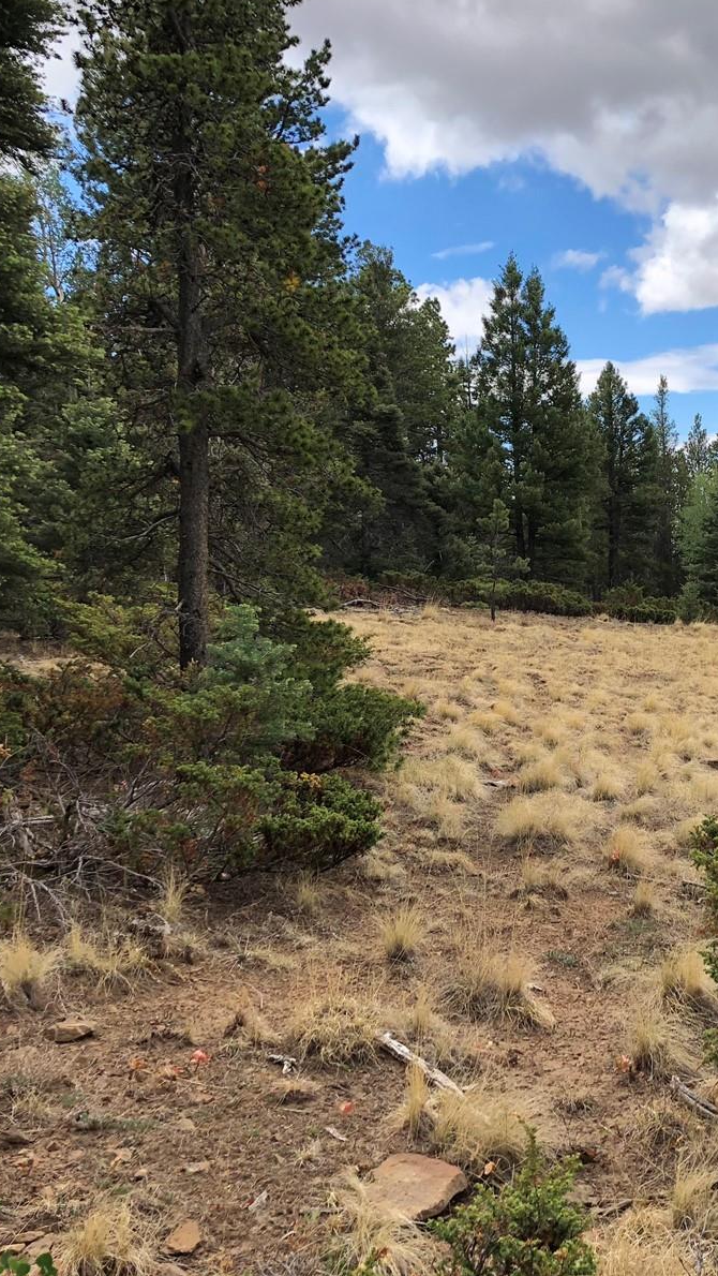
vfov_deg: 49.4
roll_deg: +0.8
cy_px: 635
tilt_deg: -3.7
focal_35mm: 41
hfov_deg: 28.4
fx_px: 1387
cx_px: 568
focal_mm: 4
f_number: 1.8
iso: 20
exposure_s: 1/615
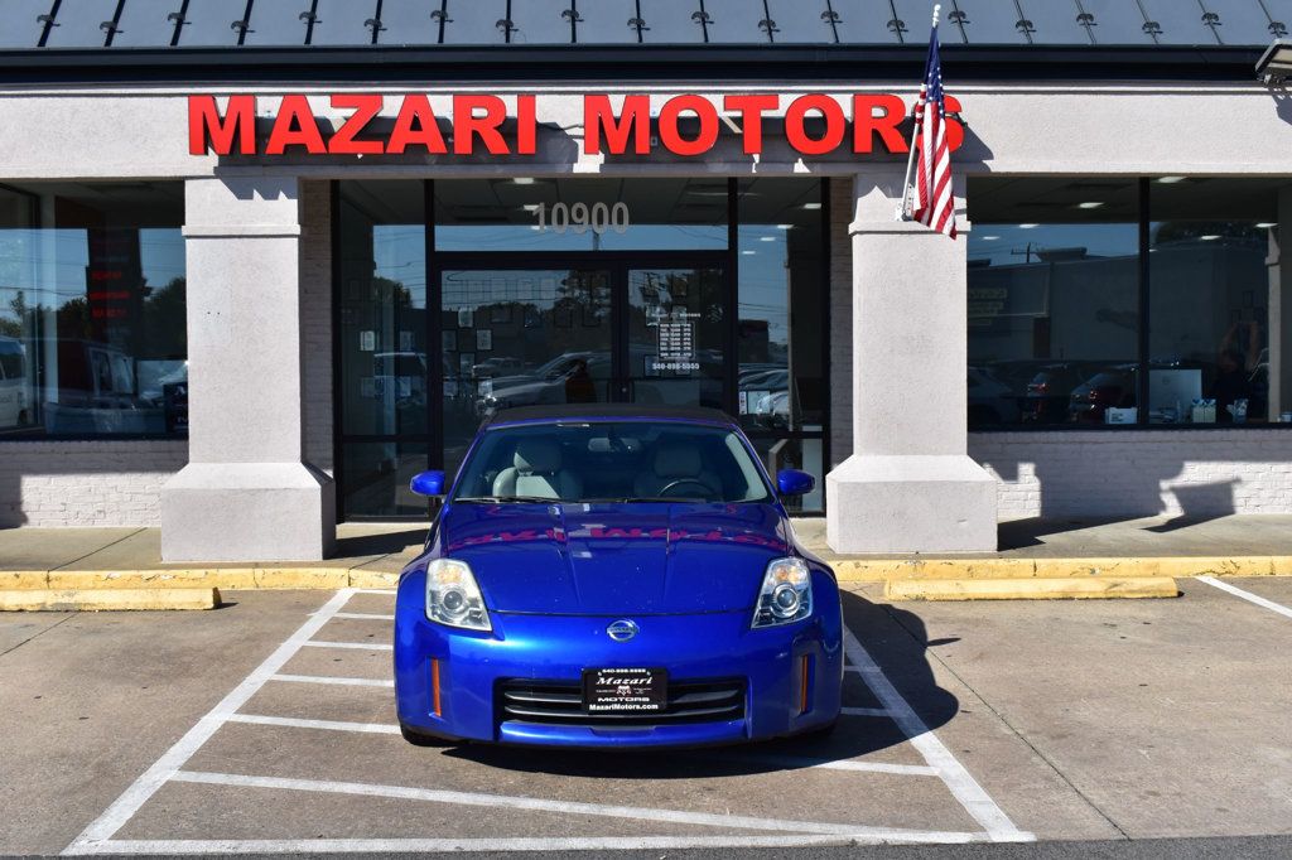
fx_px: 1561
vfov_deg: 30.8
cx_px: 646
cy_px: 430
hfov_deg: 45.0
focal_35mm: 44
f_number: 11
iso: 320
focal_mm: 29
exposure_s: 1/500
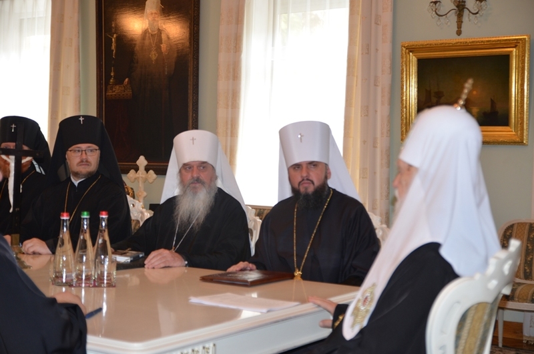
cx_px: 267
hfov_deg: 37.9
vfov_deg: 25.6
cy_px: 177
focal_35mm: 52
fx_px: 777
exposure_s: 1/80
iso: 400
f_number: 2.8
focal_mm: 35
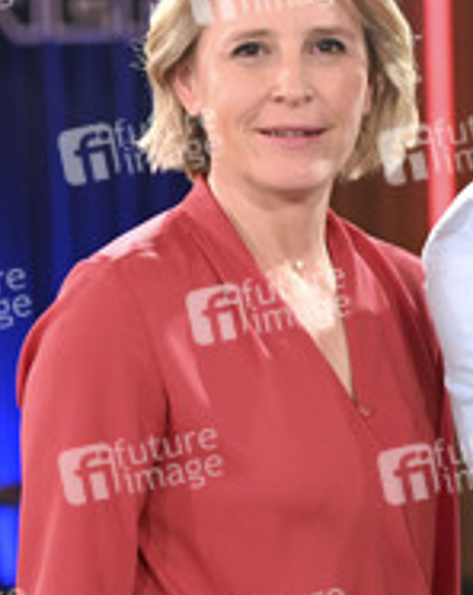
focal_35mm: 114
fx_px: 2001
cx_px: 503
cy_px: 227
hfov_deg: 13.2
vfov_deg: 16.9
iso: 1250
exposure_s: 1/200
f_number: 2.2
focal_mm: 50
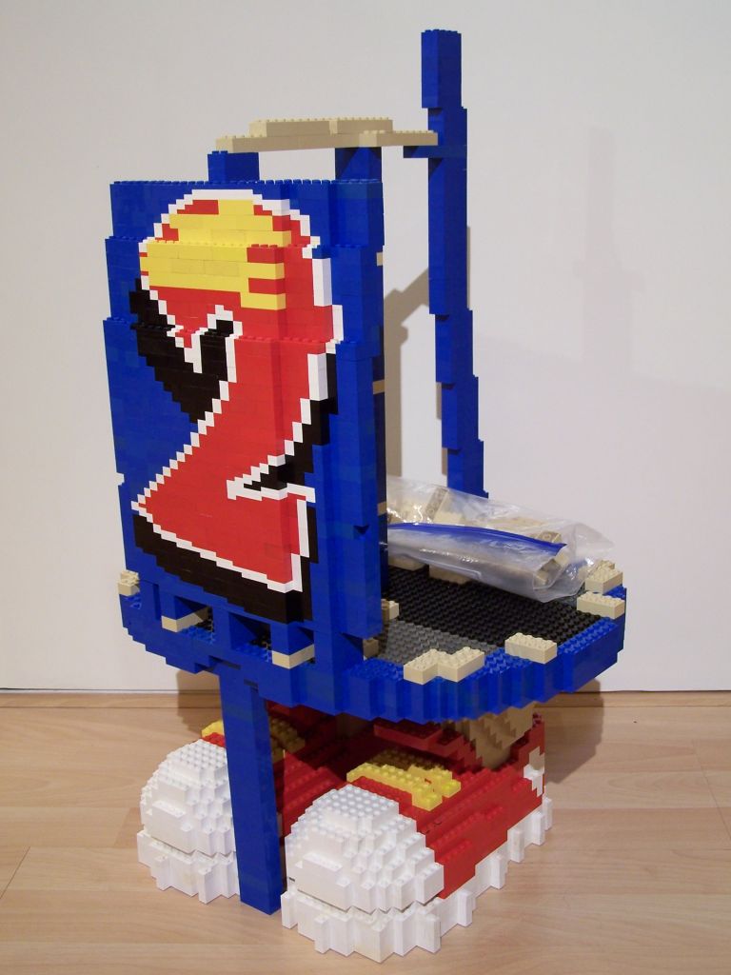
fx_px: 1211
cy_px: 488
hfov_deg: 33.6
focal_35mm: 43
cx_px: 366
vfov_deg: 43.9
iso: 80
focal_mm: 7.1
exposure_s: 1/2
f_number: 2.9
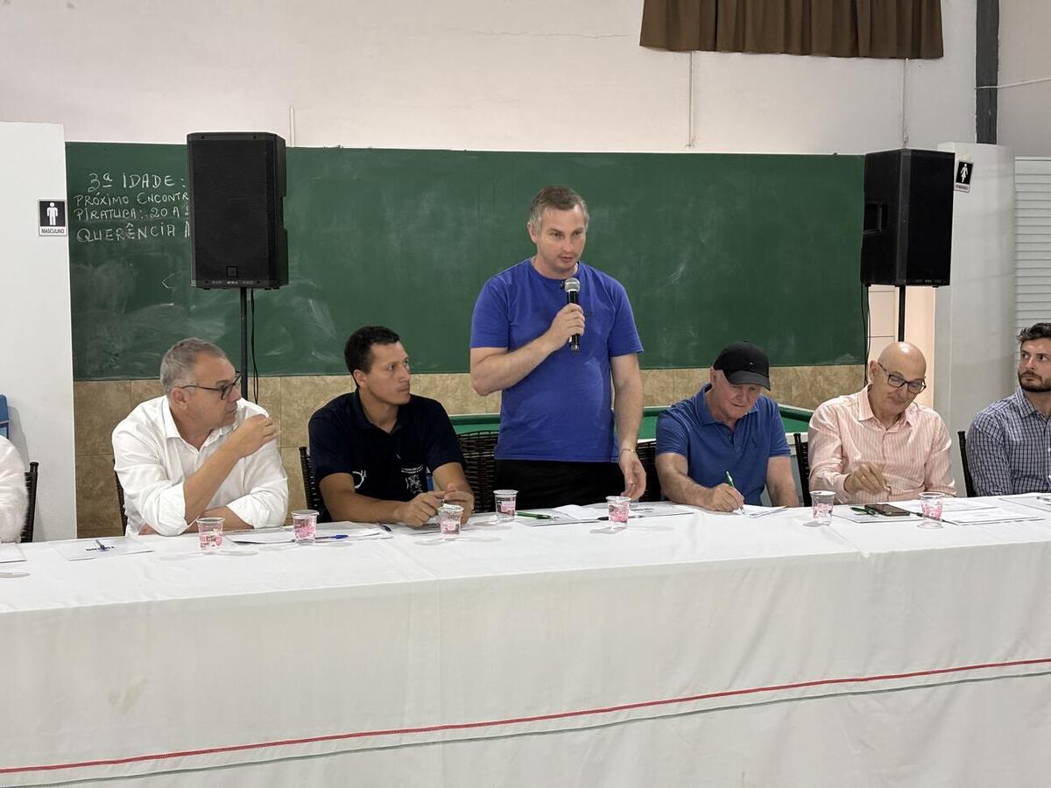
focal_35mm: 52
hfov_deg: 36.8
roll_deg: +0.5
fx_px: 1579
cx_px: 526
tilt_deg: -5.2
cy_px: 394
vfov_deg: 28.0
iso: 320
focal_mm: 5.96
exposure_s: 1/40
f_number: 1.6
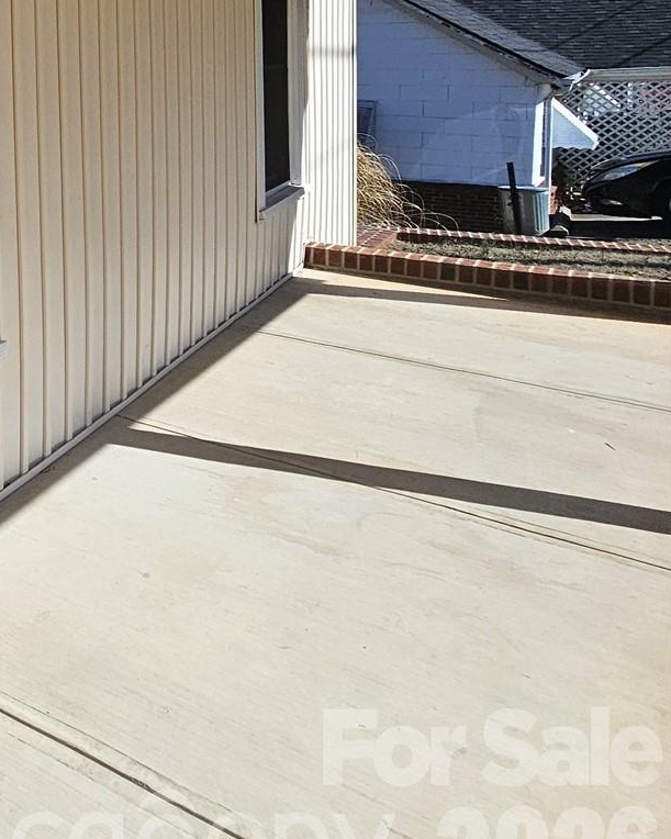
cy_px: 81
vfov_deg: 47.4
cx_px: -451
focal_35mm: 34
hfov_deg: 24.9
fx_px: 844
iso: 50
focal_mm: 2.2
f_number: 2.2
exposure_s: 1/2767
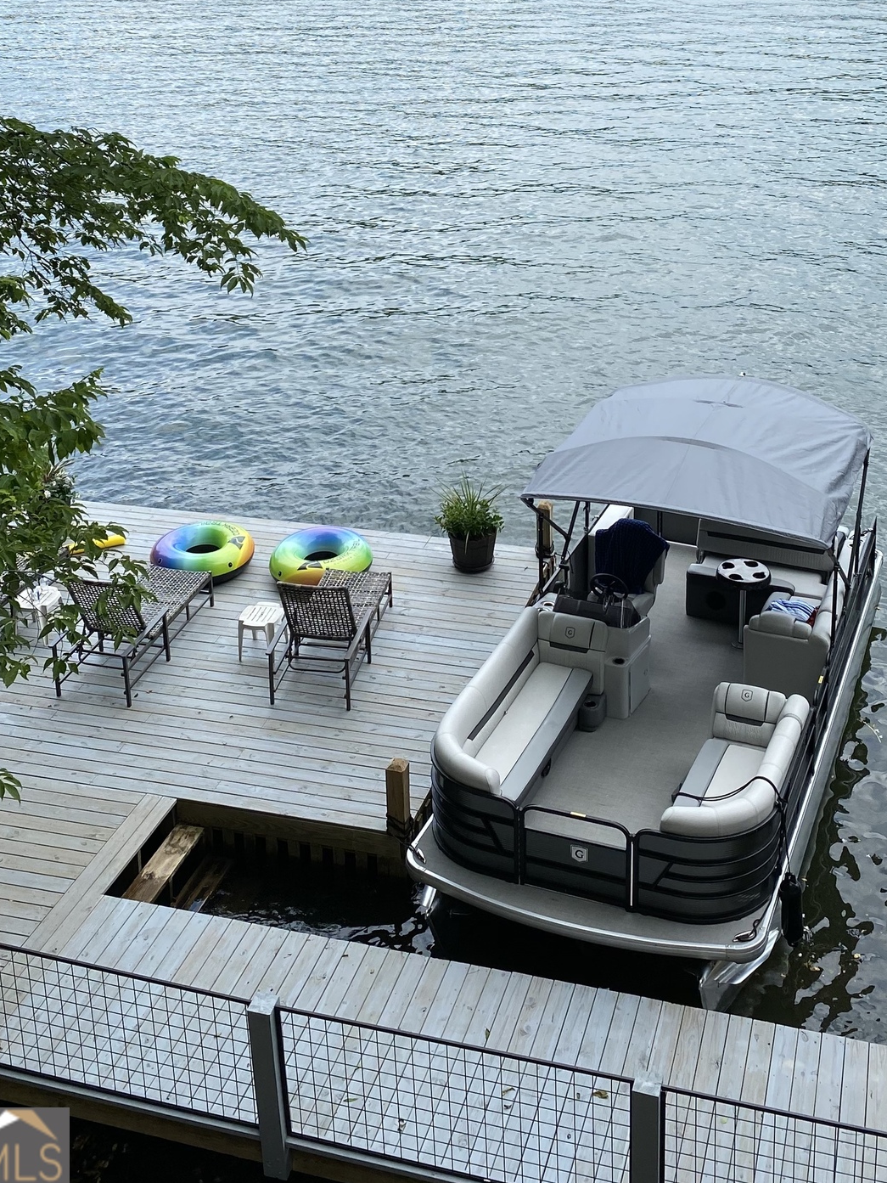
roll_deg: +1.3
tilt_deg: -15.8
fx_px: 1469
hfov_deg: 33.5
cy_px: 227
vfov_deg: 41.8
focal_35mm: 43
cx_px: 510
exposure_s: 1/1007
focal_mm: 4.25
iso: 32
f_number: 1.8
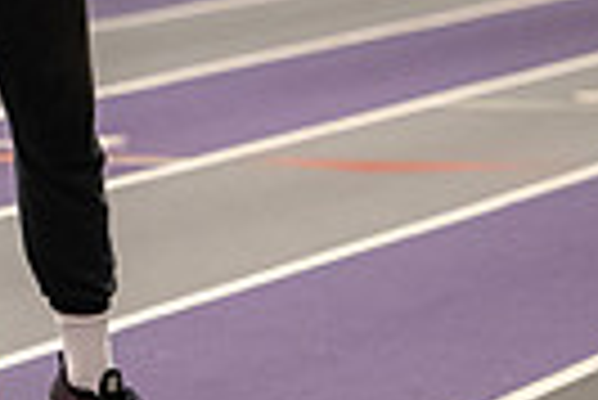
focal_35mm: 532
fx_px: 8847
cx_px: -445
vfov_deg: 2.6
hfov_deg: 3.8
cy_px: -178
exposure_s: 1/200
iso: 2500
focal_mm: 122
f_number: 3.2
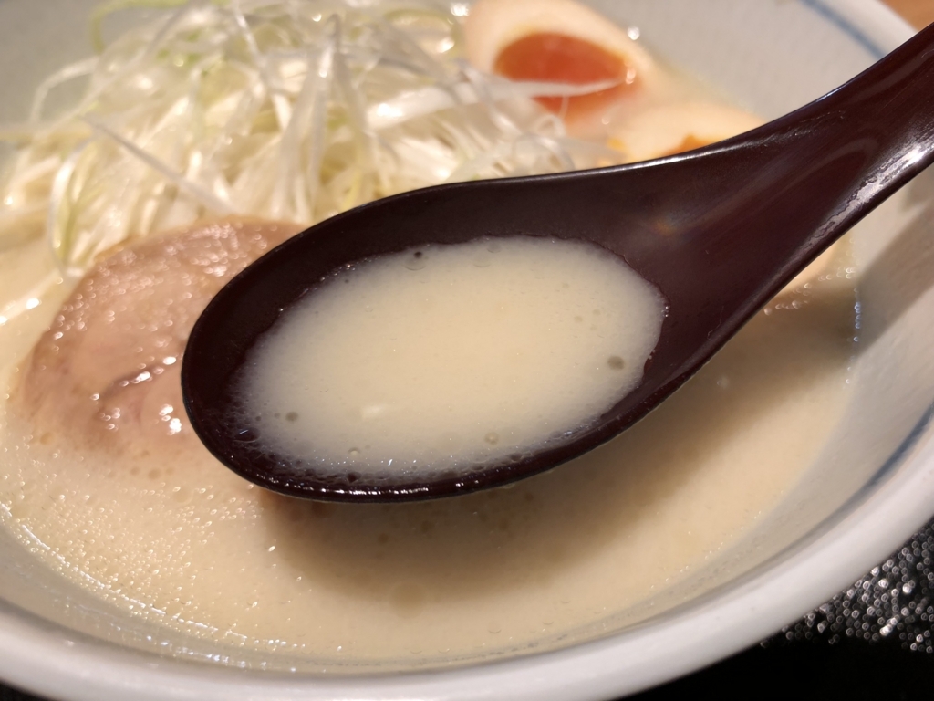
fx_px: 755
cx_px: 467
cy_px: 350
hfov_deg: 63.4
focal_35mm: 28
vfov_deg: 49.7
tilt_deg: -51.3
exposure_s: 1/50
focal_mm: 3.99
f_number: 1.8
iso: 20
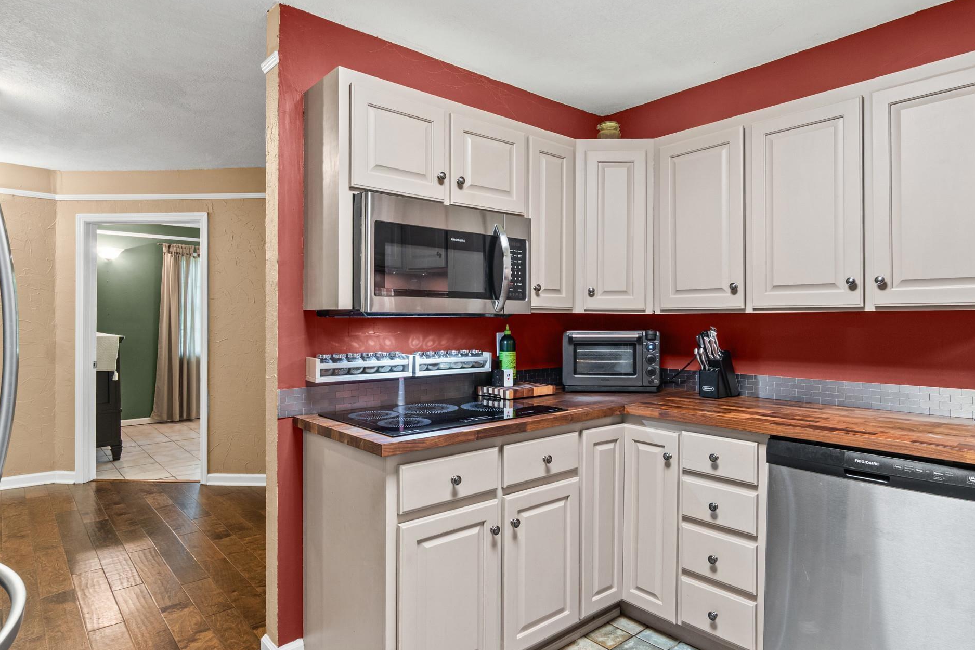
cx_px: 524
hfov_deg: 83.8
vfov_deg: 61.9
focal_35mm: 20
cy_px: 328
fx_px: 542
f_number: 9
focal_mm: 10
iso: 250
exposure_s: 3.2
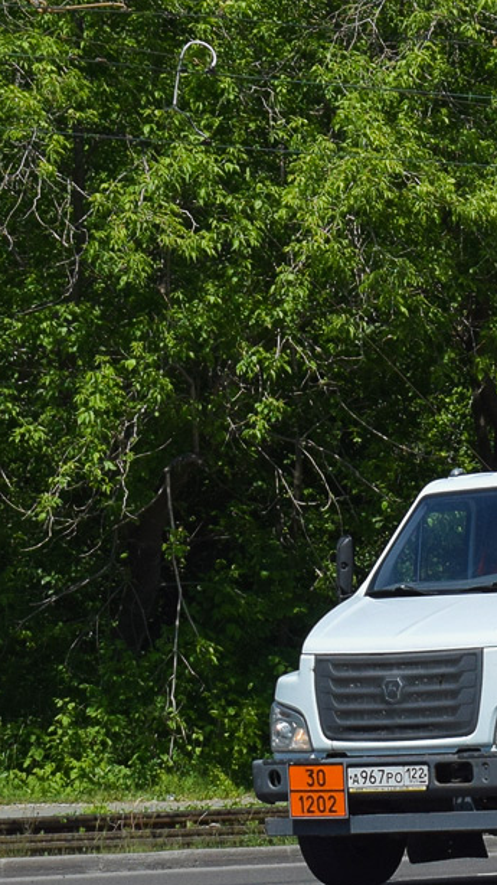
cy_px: 466
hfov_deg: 7.1
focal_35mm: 169
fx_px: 3963
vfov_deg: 12.7
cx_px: 582
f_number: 7.1
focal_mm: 55
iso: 200
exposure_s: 1/1000
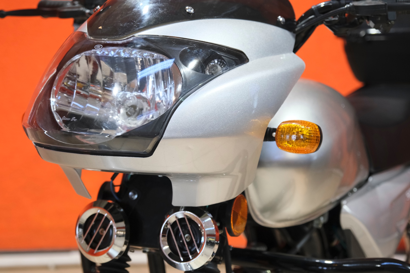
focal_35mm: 70
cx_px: 205
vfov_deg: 19.5
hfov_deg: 28.8
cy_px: 136
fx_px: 797
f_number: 4
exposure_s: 1/100
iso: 1600
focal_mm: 46.6
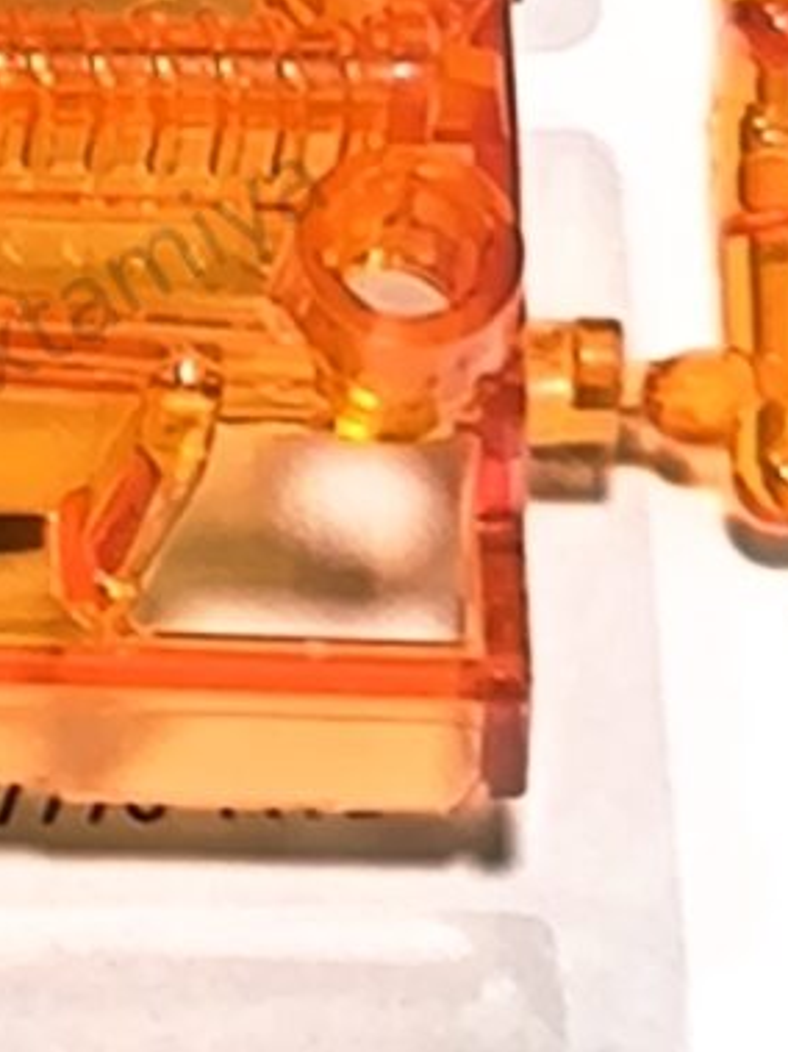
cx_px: -1261
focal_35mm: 378
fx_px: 11480
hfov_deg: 3.9
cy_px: -322
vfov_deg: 5.2
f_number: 1.9
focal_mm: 6.92
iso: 320
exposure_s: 1/101
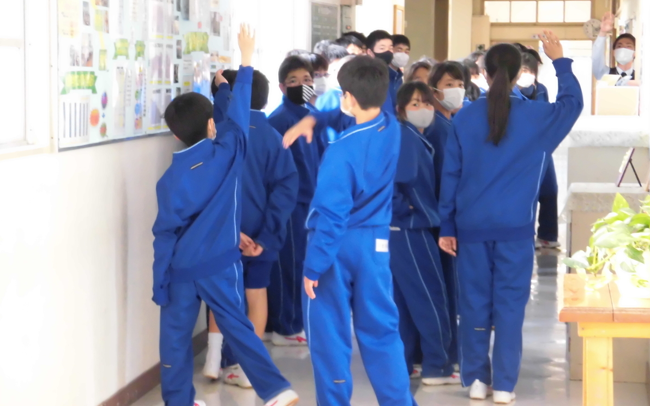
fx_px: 2267
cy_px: 164
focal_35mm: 128
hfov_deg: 16.3
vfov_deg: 10.2
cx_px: 326
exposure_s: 1/50
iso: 800
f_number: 5
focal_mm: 21.51
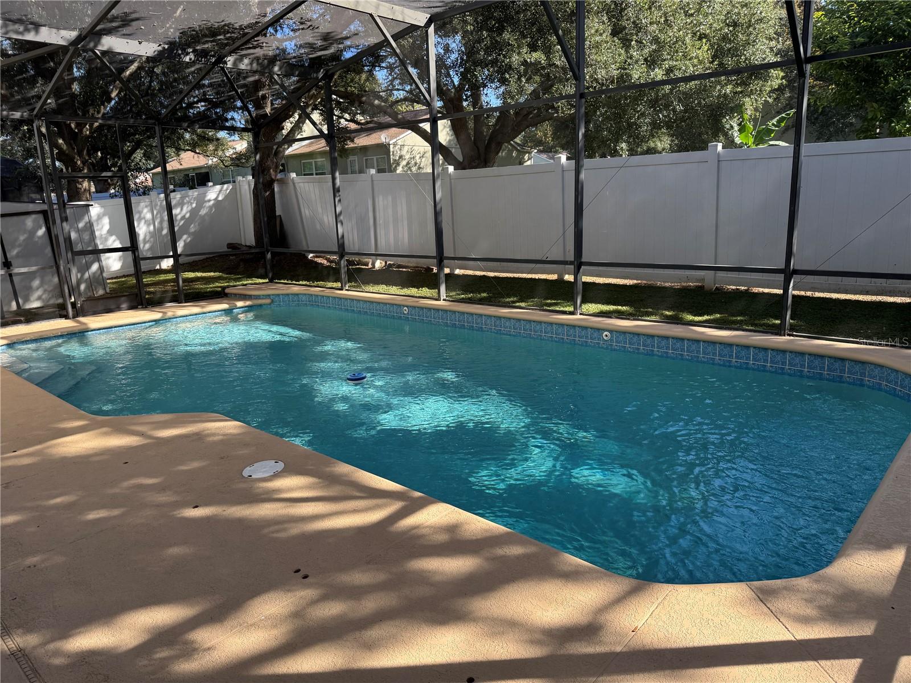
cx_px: 456
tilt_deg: -12.8
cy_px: 342
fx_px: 632
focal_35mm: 24
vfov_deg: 56.8
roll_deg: +2.4
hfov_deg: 71.6
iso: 80
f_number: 1.78
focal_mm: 6.76
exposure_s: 1/700
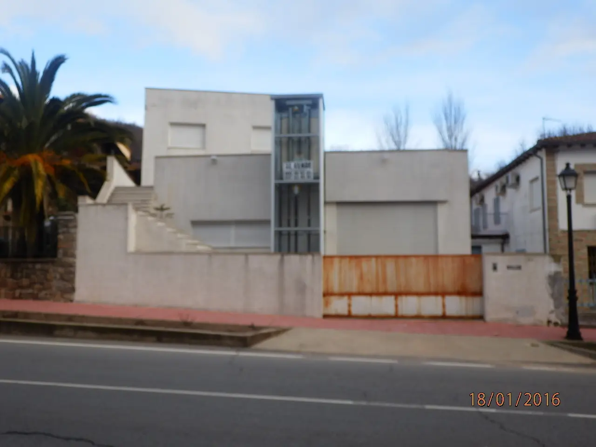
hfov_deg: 50.1
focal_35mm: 37
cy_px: 224
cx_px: 298
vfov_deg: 38.7
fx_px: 637
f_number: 3.9
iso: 80
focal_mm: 6.6
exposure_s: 1/200
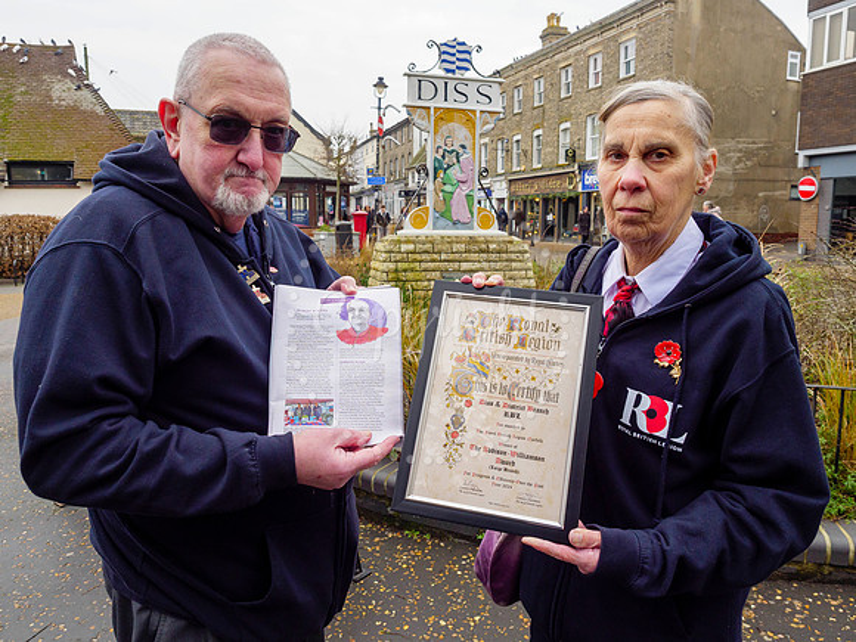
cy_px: 309
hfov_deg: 69.5
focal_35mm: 25
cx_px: 444
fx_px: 616
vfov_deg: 55.0
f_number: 4.5
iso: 400
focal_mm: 12
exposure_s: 1/400
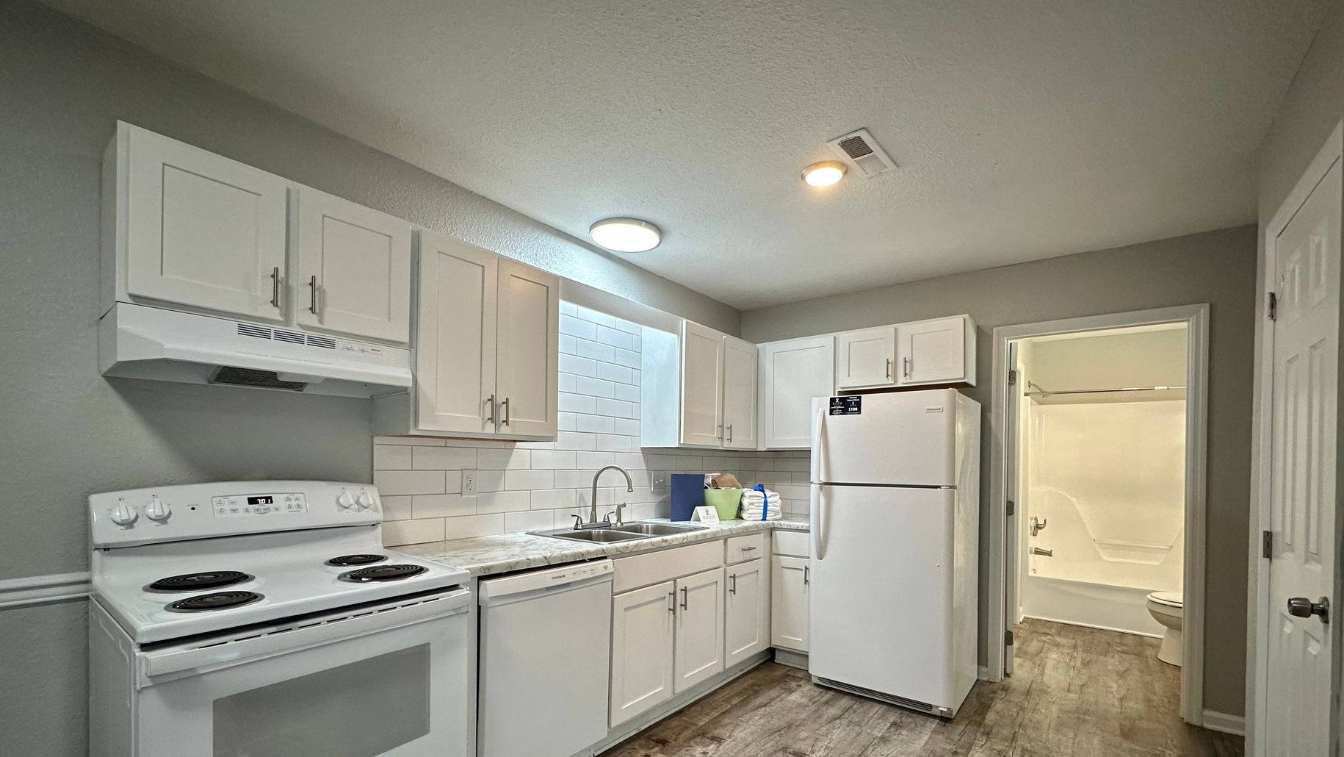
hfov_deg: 99.4
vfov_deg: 66.3
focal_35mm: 16
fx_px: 570
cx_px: 673
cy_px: 464
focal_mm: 2.22
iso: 200
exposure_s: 1/120
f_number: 2.2
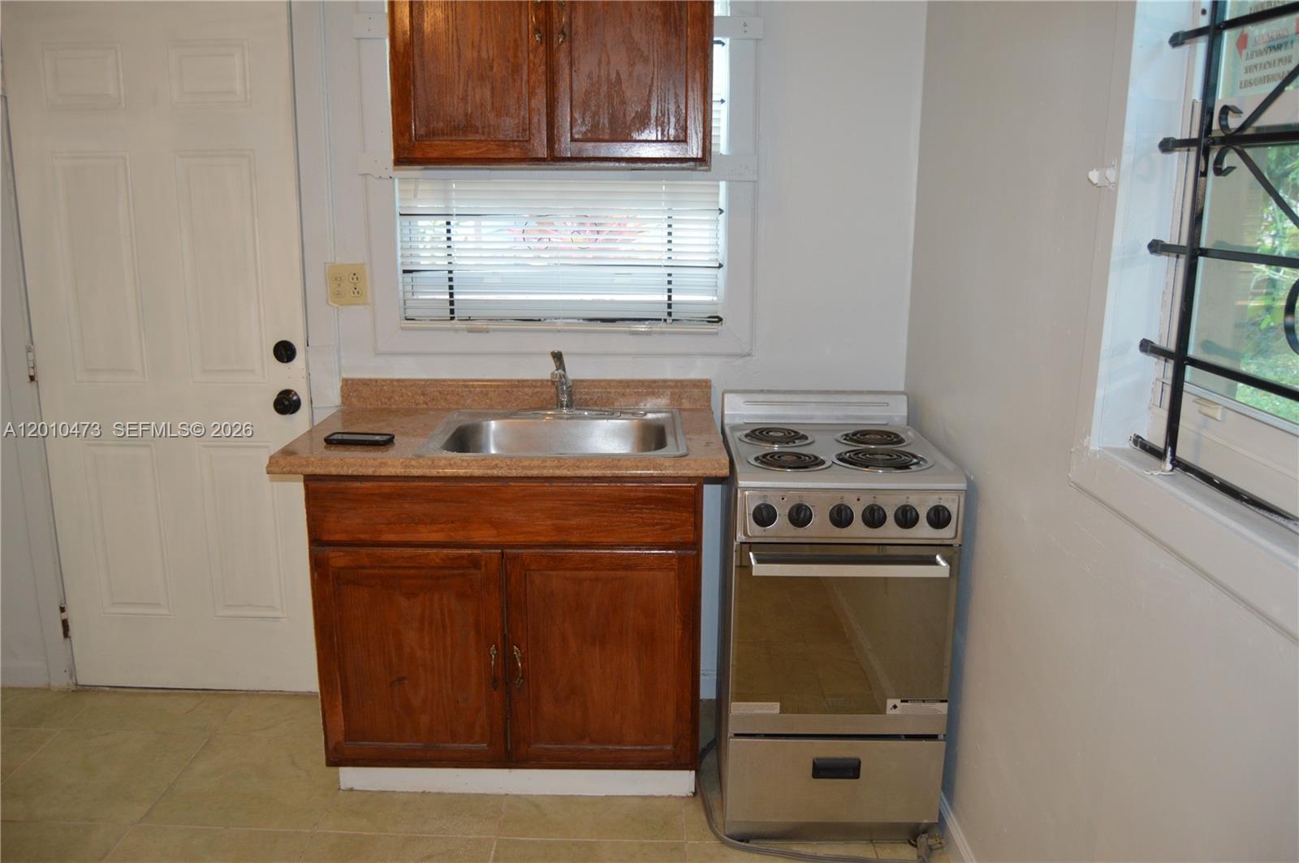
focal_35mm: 27
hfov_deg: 67.4
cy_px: 432
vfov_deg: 47.8
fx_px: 973
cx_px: 650
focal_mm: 18
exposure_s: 1/60
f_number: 3.5
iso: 640
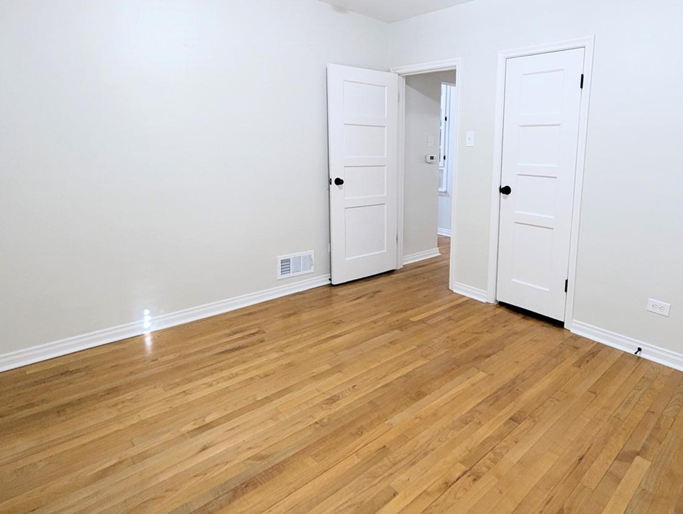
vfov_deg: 67.9
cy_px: 199
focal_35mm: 19
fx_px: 375
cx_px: 418
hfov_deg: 83.3
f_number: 2.2
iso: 61
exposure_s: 1/24
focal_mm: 1.95
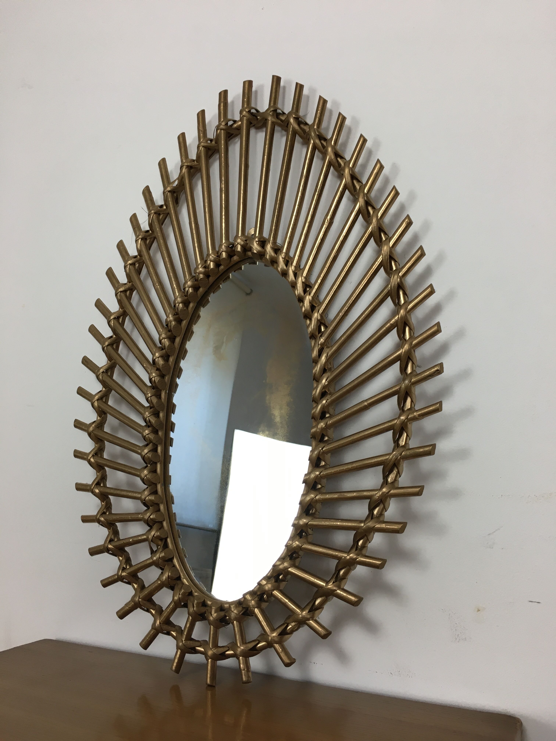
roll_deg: +0.1
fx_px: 621
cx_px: 278
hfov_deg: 48.2
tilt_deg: +8.6
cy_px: 370
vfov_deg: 61.7
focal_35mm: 29
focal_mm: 4.15
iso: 32
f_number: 2.2
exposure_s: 1/33
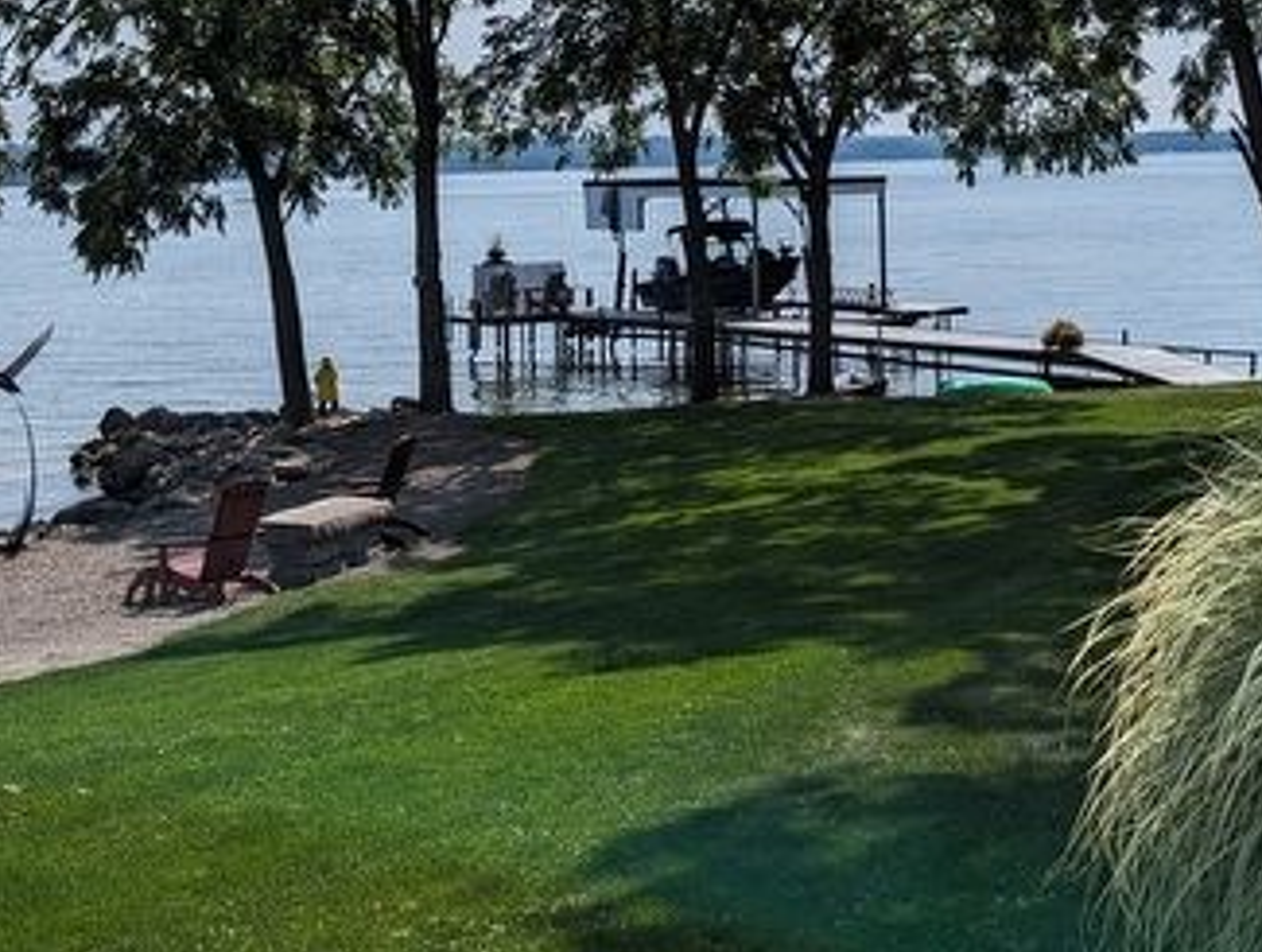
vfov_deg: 24.1
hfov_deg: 32.5
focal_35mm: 59
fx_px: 2155
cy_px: 78
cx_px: 802
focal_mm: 6.81
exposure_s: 1/3058
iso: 47
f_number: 1.85
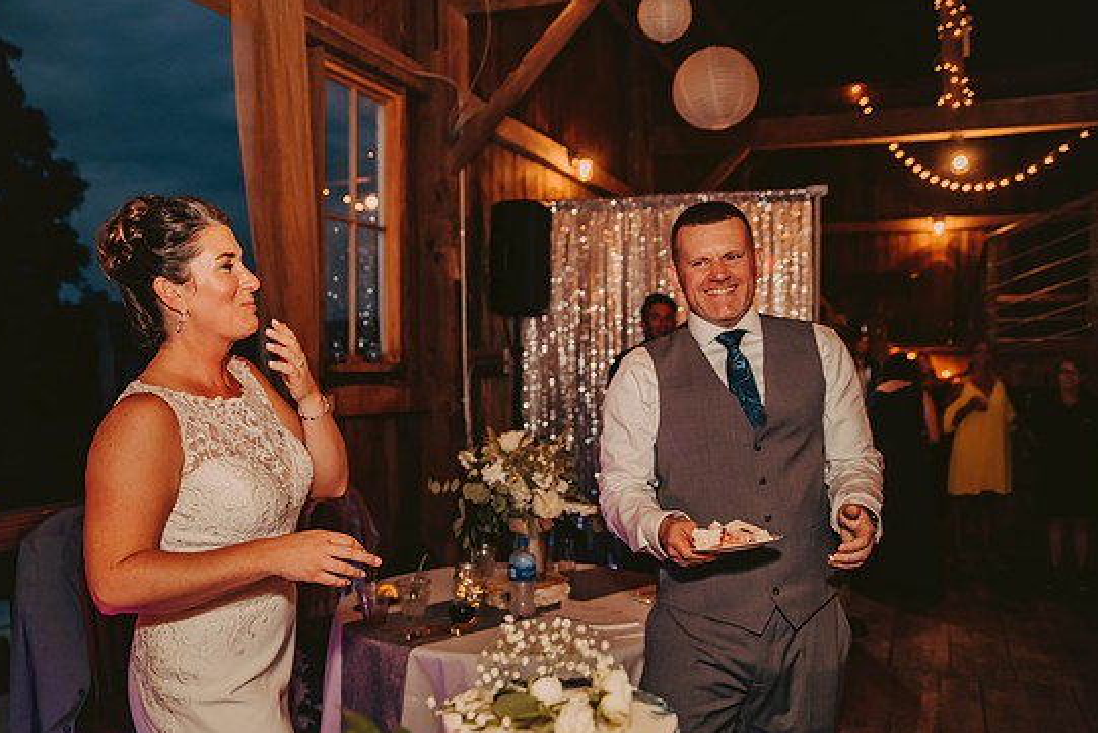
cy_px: 387
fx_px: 915
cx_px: 532
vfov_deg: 43.6
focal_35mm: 30
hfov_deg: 61.9
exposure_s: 1/125
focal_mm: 28
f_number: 2.8
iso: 1600
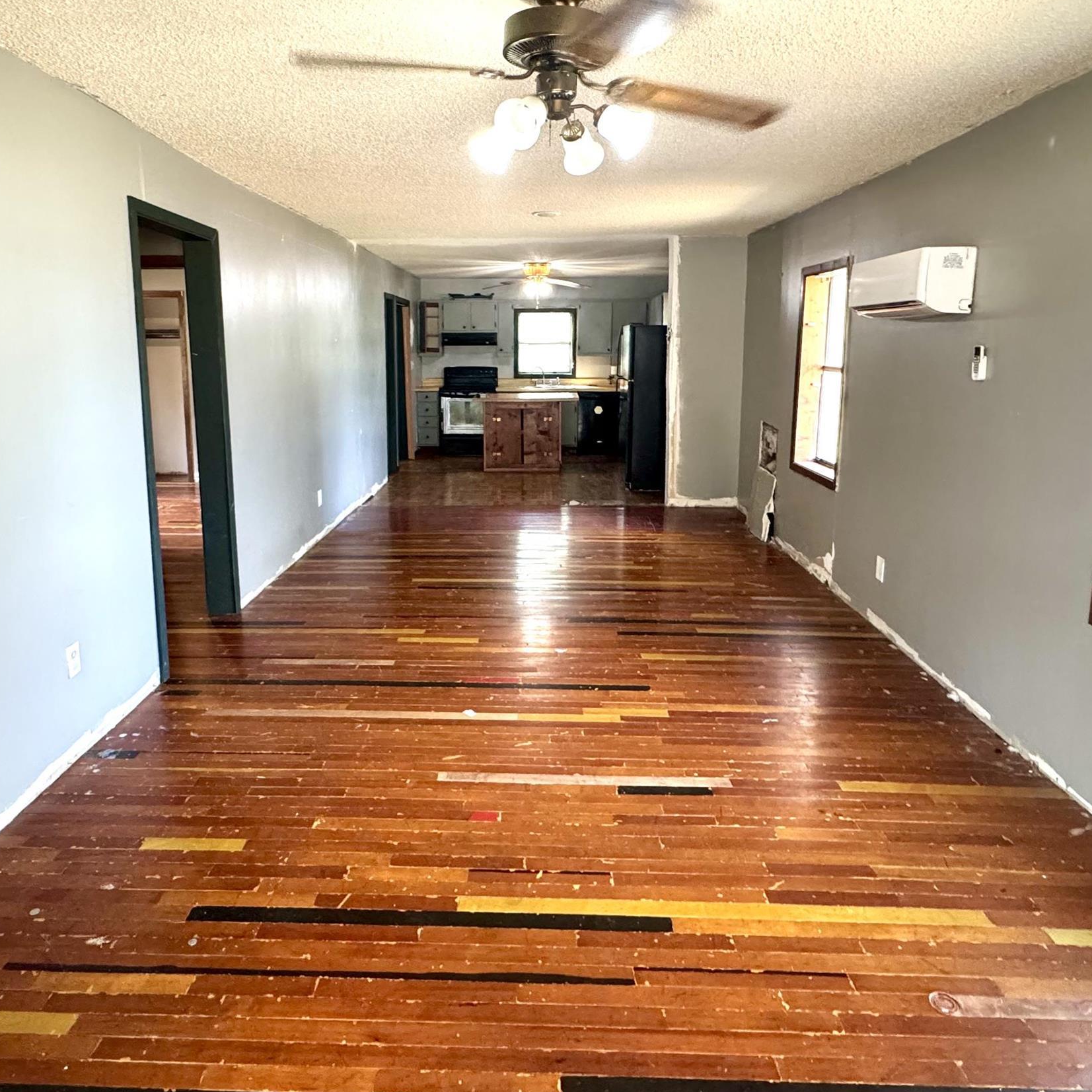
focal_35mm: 23
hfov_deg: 67.2
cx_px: 508
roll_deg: -0.8
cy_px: 470
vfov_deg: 66.9
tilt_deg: -7.9
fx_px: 821
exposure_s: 1/60
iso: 400
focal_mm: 2.22
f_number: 2.2
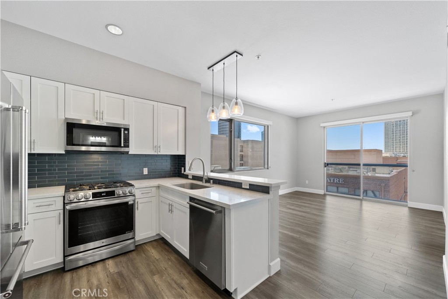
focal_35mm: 14
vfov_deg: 81.2
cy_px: 150
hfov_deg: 104.2
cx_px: 224
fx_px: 174
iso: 100
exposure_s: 1/2
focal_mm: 14
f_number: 8
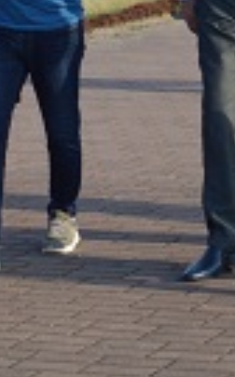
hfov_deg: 7.1
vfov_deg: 10.7
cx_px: 165
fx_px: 1881
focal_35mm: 183
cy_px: -302
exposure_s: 1/200
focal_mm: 18
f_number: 7.1
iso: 100
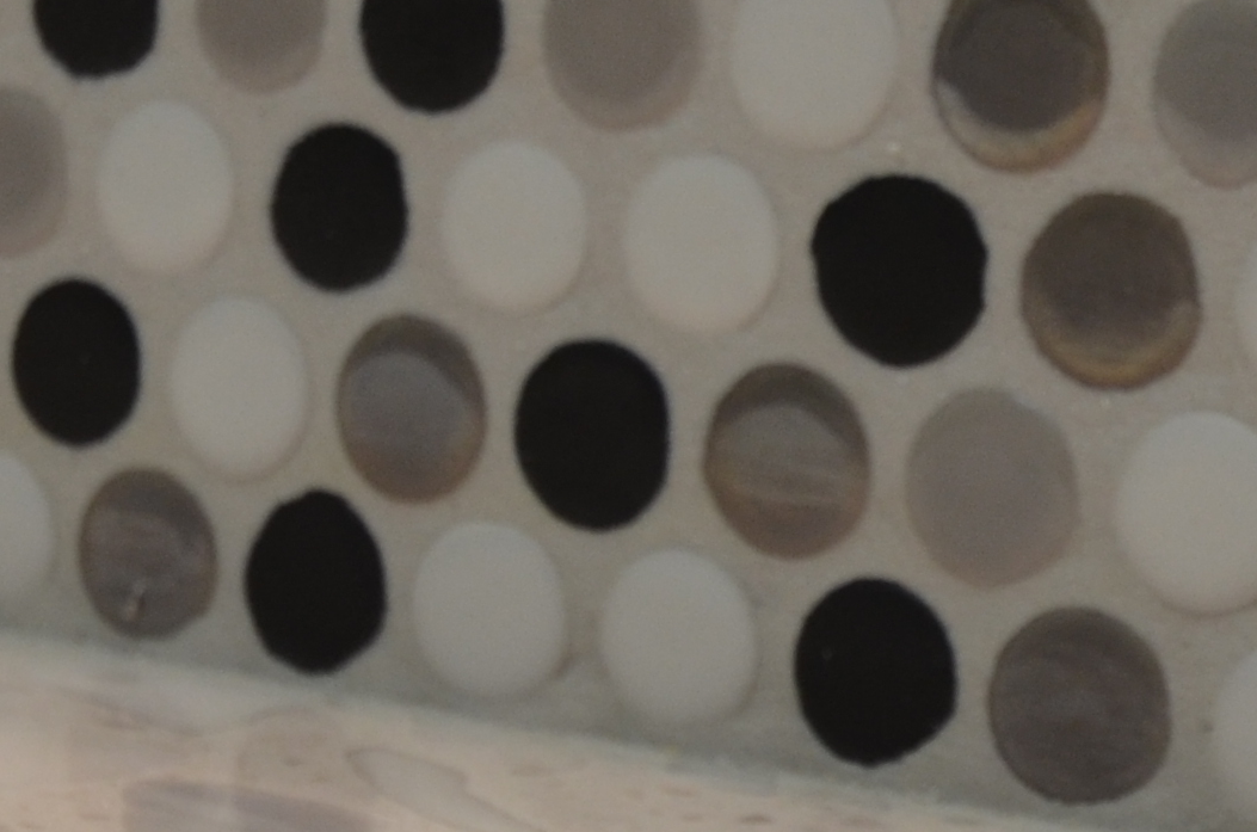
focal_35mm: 105
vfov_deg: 12.9
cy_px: 203
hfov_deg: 19.2
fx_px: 3670
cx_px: 1029
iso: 400
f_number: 5.6
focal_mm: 15
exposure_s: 1/125
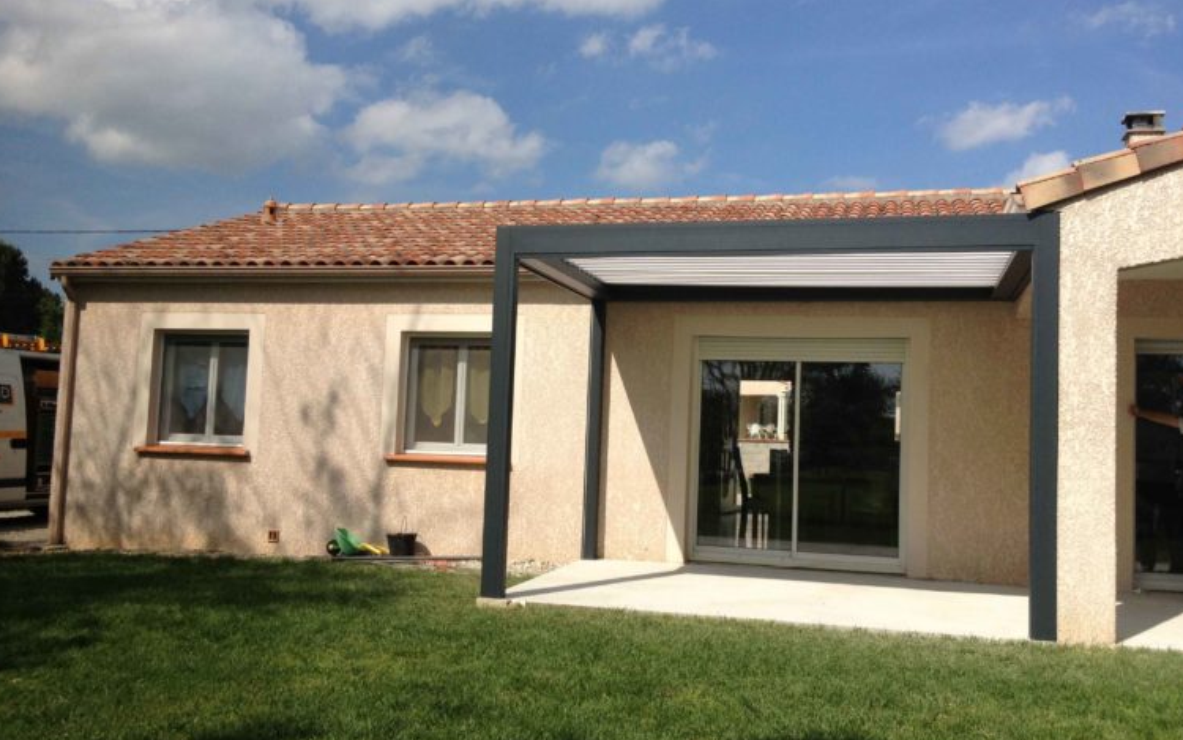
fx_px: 1225
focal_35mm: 38
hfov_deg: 51.5
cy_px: 352
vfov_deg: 33.6
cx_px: 598
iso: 50
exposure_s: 1/2045
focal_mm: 4.28
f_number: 2.4
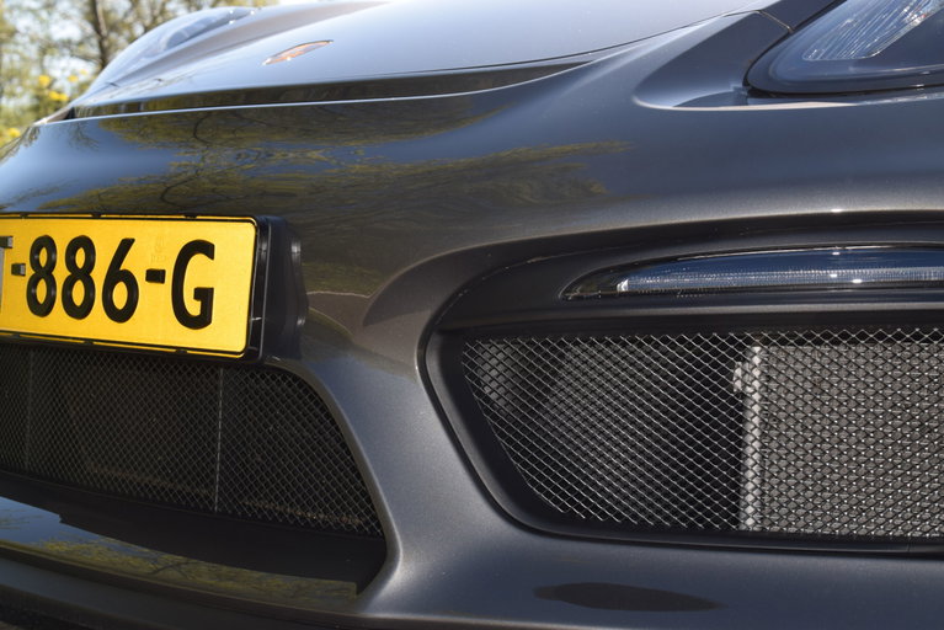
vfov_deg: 21.6
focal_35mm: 63
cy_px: 315
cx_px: 472
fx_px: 1653
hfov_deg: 31.9
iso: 100
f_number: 8
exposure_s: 1/100
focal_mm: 42
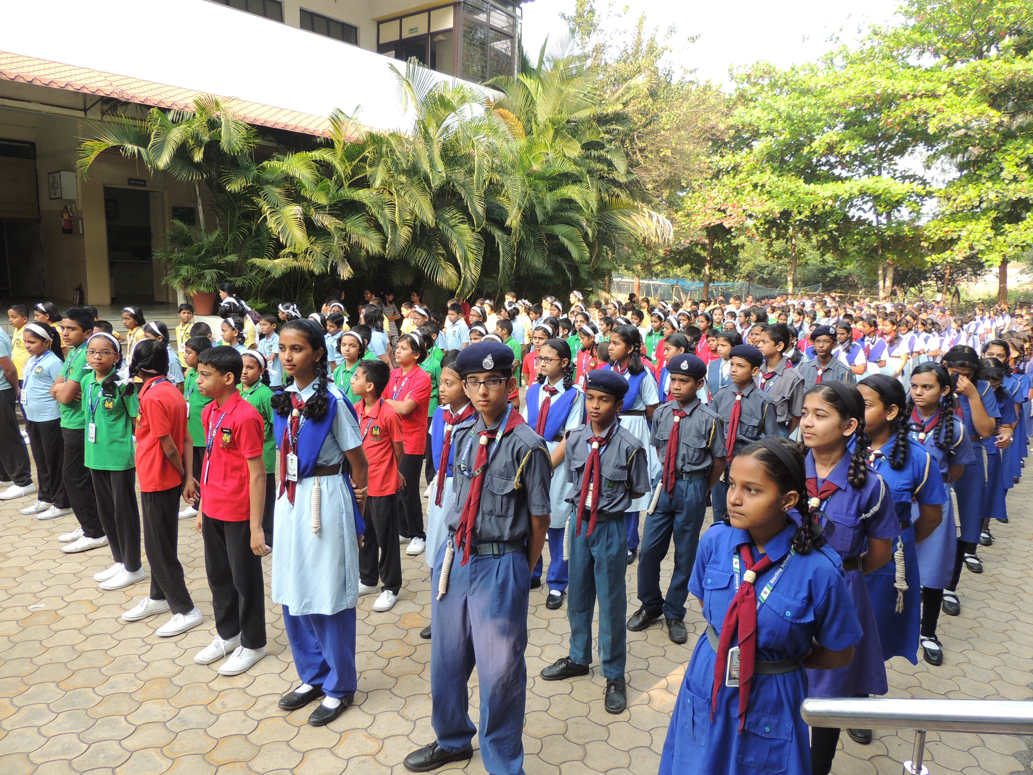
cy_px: 388
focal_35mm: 24
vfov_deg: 56.8
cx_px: 516
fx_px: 716
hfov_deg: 71.6
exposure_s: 1/125
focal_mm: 4.3
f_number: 3
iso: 100
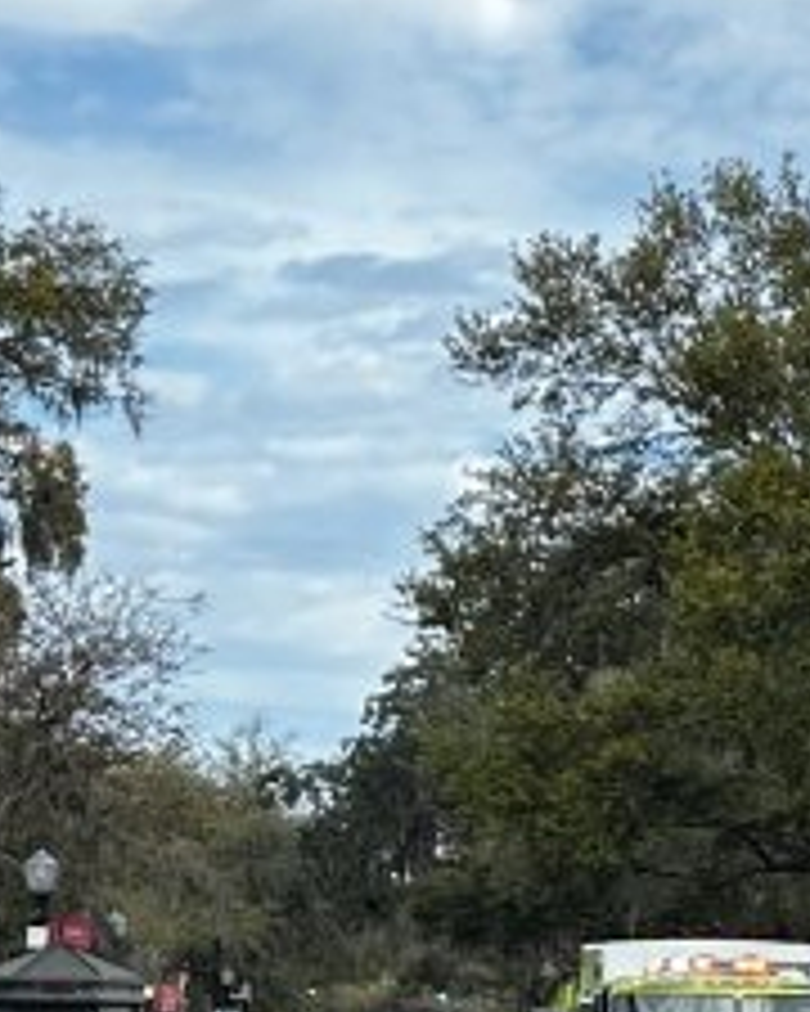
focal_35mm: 133
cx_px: 2016
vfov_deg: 14.4
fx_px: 3985
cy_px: 841
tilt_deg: +3.8
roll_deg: -1.2
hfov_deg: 10.0
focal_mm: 6.86
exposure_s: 1/1272
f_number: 1.78
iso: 80
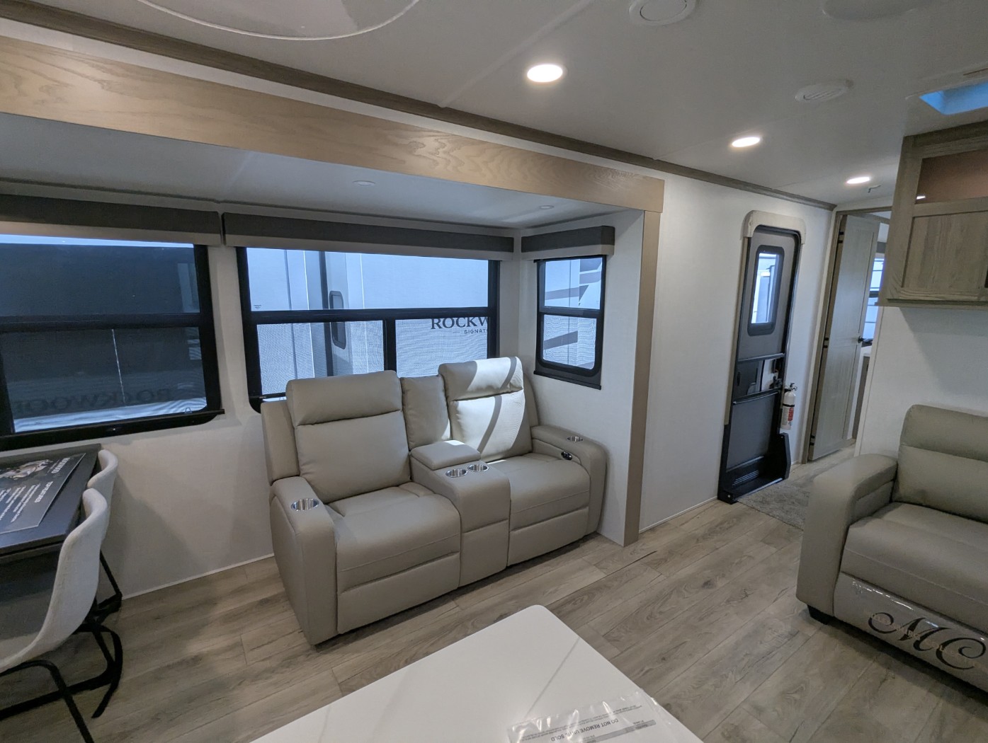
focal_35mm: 16
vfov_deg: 78.2
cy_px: 372
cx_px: 494
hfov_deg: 94.4
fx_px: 457
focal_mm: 2.35
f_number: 2.2
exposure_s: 1/168
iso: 198
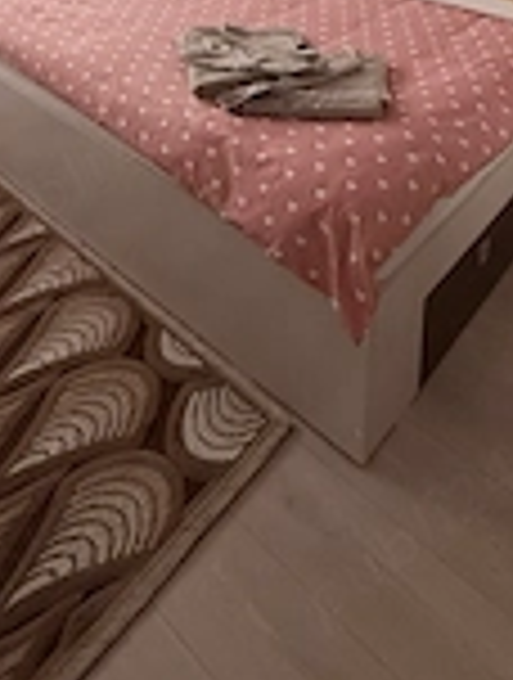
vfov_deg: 37.7
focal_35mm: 37
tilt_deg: -10.0
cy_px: -135
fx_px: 728
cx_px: 189
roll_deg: +0.6
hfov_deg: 38.5
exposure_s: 1/50
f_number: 2.2
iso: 200
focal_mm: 2.22
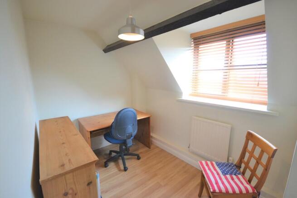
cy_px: 99
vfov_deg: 77.4
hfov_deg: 100.4
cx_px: 148
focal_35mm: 15
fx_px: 124
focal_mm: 10
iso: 720
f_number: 4
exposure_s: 1/60
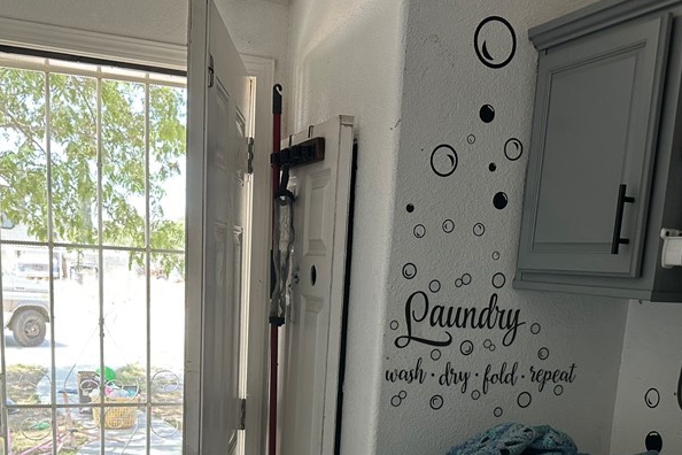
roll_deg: -4.0
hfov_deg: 45.4
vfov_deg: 29.6
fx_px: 815
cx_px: 346
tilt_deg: -12.2
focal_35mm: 43
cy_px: 427
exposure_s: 1/121
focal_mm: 6.86
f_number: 1.78
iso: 160
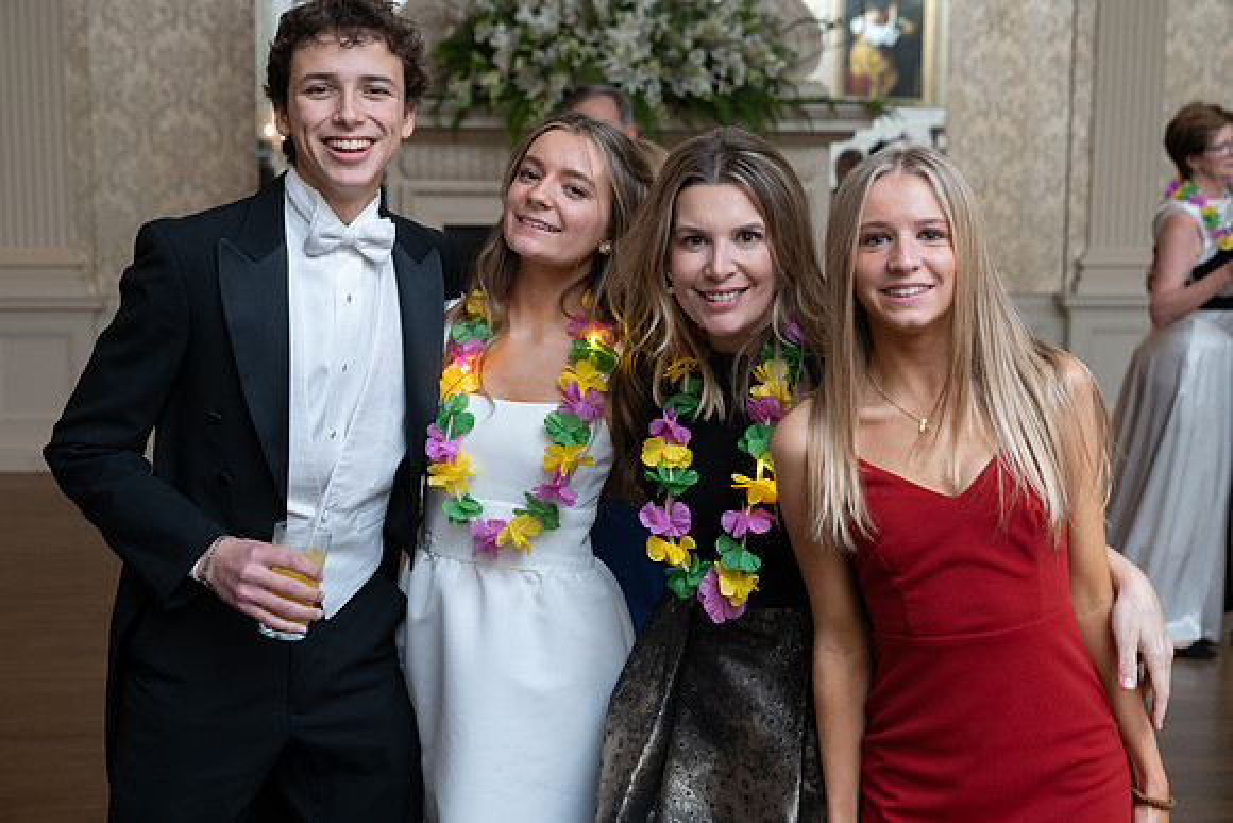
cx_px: 616
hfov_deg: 40.3
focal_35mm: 49
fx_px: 1679
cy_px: 412
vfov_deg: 27.5
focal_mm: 49
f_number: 4
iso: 1600
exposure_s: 1/80
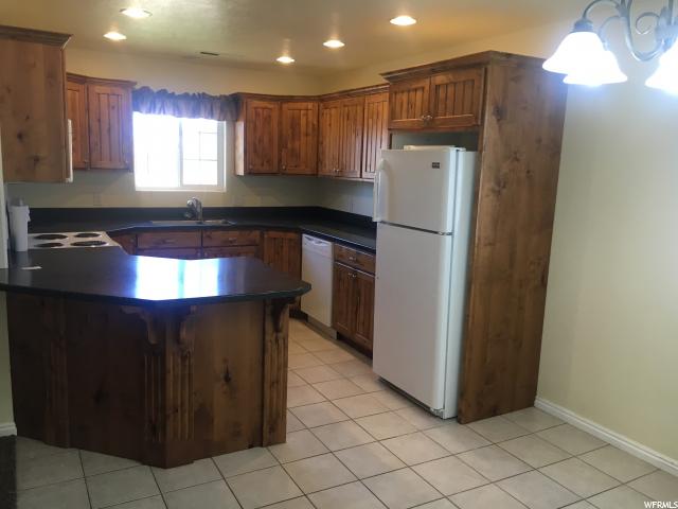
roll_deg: -0.9
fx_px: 568
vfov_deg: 48.2
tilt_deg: -10.9
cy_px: 254
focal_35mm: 29
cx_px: 339
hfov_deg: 61.7
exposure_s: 1/30
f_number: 2.2
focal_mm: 4.15
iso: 32
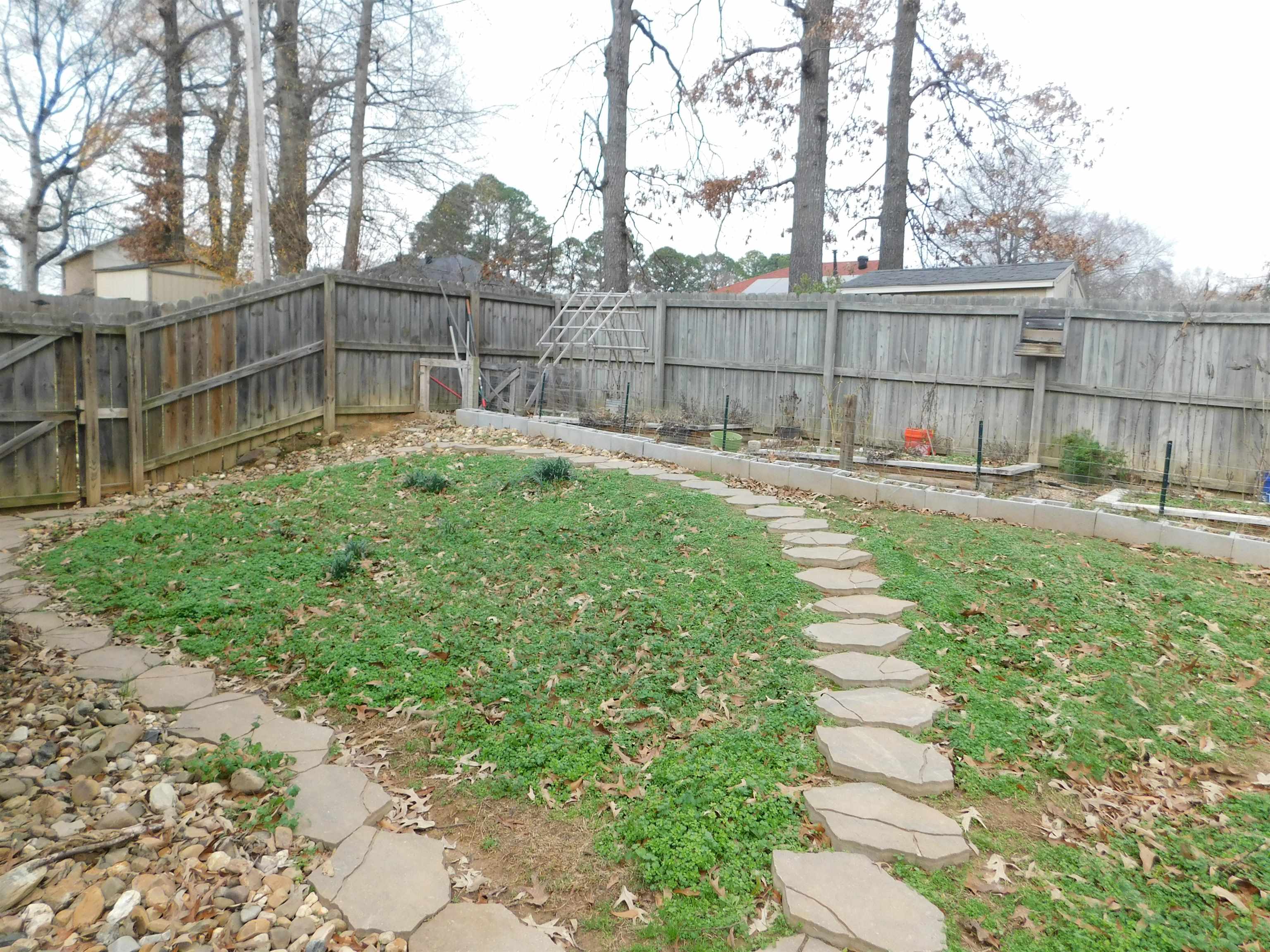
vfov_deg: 58.9
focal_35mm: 23
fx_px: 844
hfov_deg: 73.9
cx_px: 635
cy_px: 476
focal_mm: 4
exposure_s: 1/100
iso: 125
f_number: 3
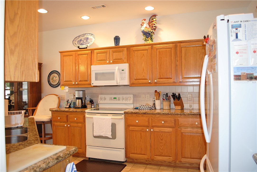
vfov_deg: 48.0
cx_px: 128
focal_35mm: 27
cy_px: 86
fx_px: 193
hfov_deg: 67.3
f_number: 3.5
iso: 200
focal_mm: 18
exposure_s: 1/13
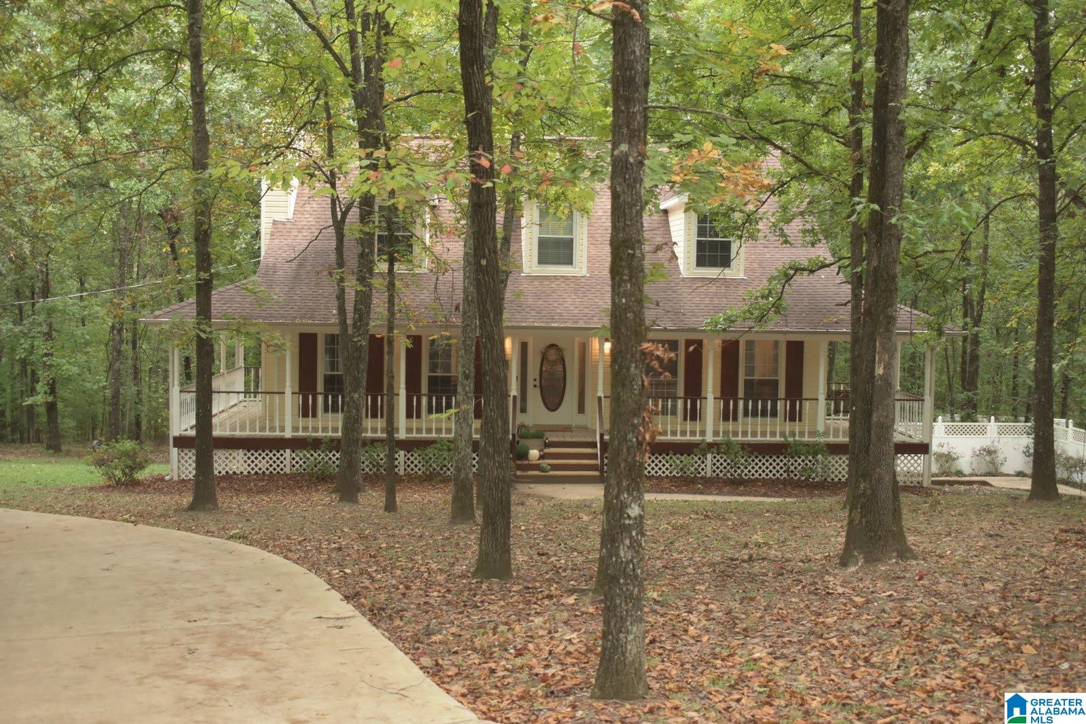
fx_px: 1312
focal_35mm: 44
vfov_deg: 30.9
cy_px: 362
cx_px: 543
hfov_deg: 45.0
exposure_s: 1/400
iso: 2500
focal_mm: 29
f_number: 5.6
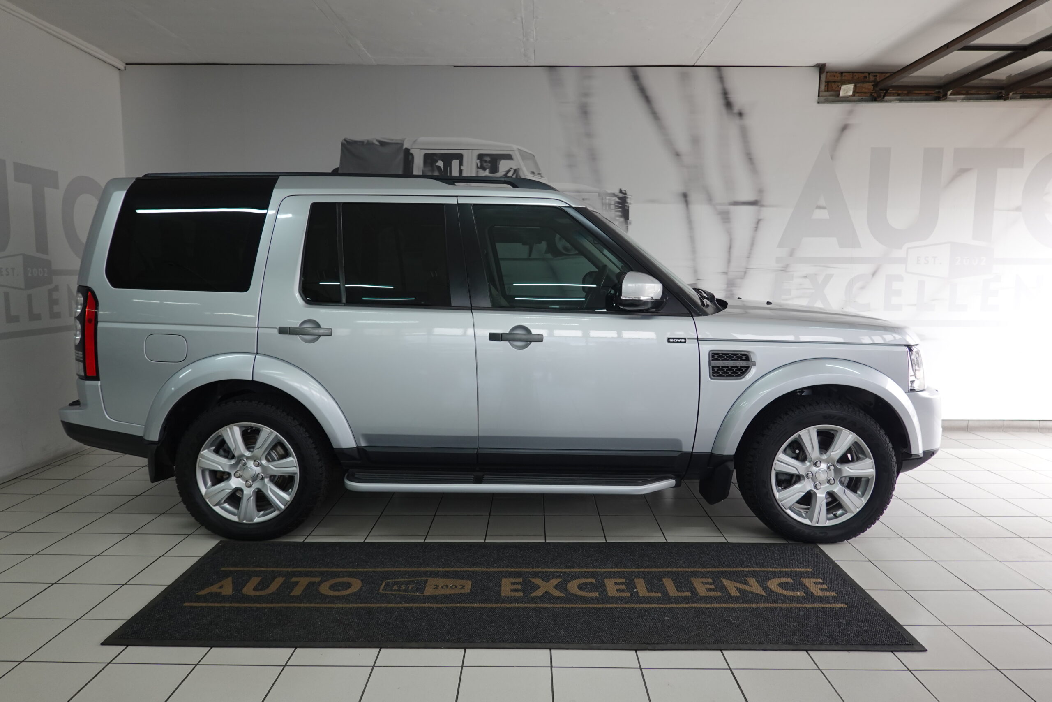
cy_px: 351
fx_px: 701
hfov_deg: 73.7
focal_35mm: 24
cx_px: 526
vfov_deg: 53.1
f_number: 2.8
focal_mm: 9
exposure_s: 1/40
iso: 160
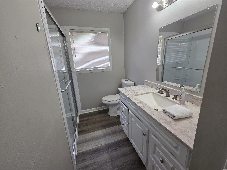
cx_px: 114
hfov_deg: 106.2
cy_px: 85
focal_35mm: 13
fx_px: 85
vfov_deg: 89.9
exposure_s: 1/120
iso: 125
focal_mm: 2.2
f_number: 2.2
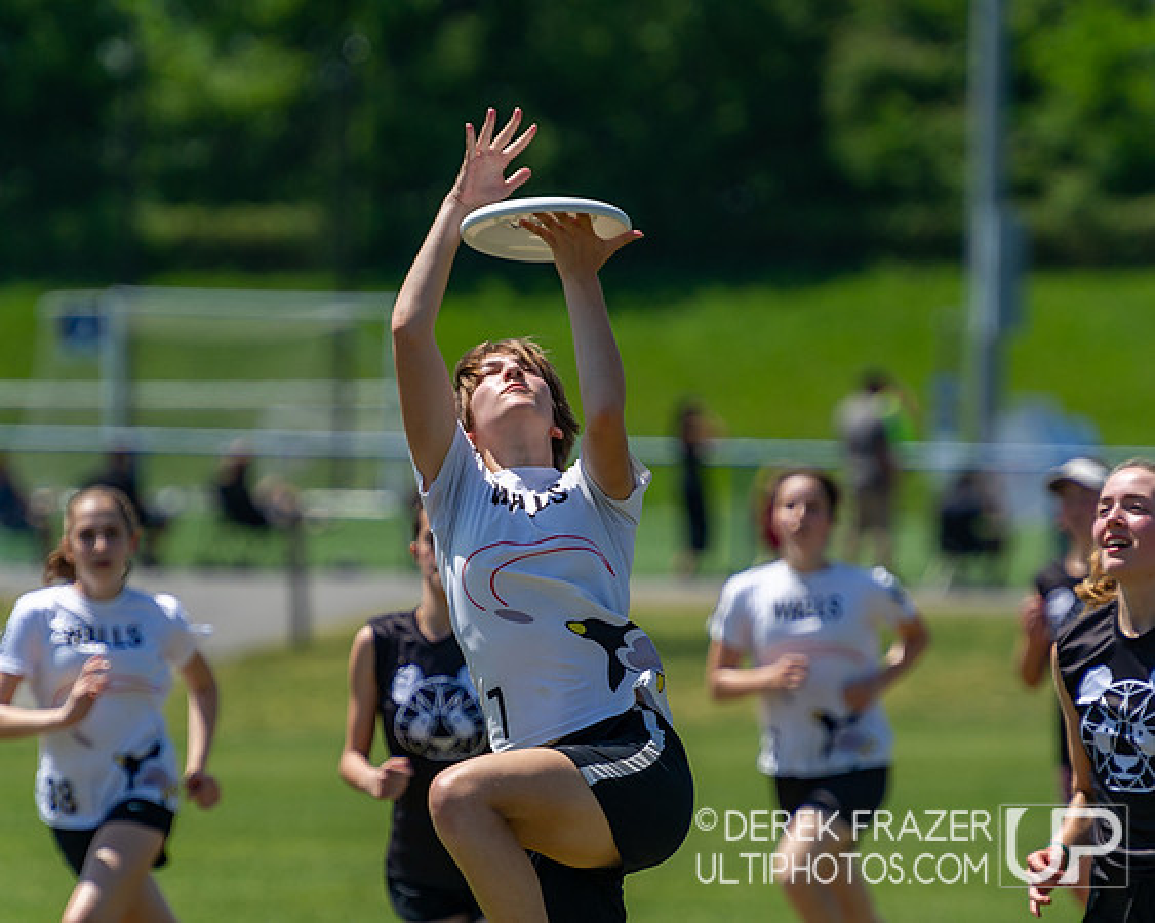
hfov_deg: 4.5
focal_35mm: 435
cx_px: 556
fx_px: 14862
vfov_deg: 3.6
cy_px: 562
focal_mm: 260
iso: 200
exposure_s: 1/2000
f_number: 4
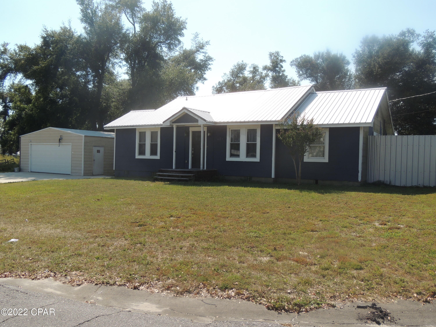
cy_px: 164
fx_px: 378
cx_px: 218
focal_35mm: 30
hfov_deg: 60.0
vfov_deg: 46.8
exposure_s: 1/1250
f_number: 3.1
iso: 100
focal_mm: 5.3
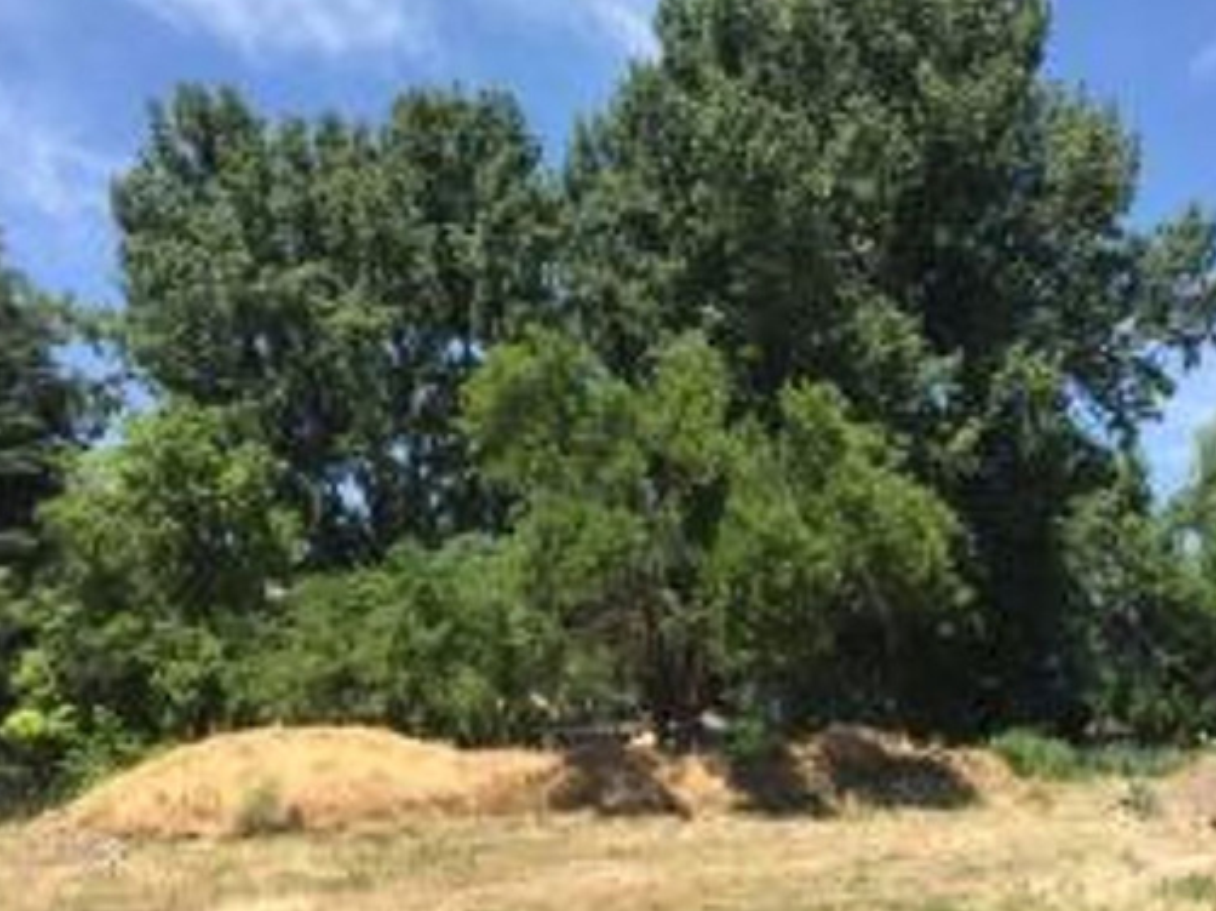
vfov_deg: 38.6
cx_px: 724
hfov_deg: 49.9
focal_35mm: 37
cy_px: 395
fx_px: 1299
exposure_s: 1/942
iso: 32
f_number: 2.2
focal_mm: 4.15
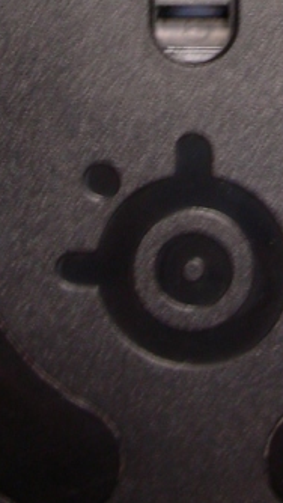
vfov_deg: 16.2
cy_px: -105
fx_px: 1693
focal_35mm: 127
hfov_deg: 9.5
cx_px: 215
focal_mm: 6.3
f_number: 2.9
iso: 50
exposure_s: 1/6.9
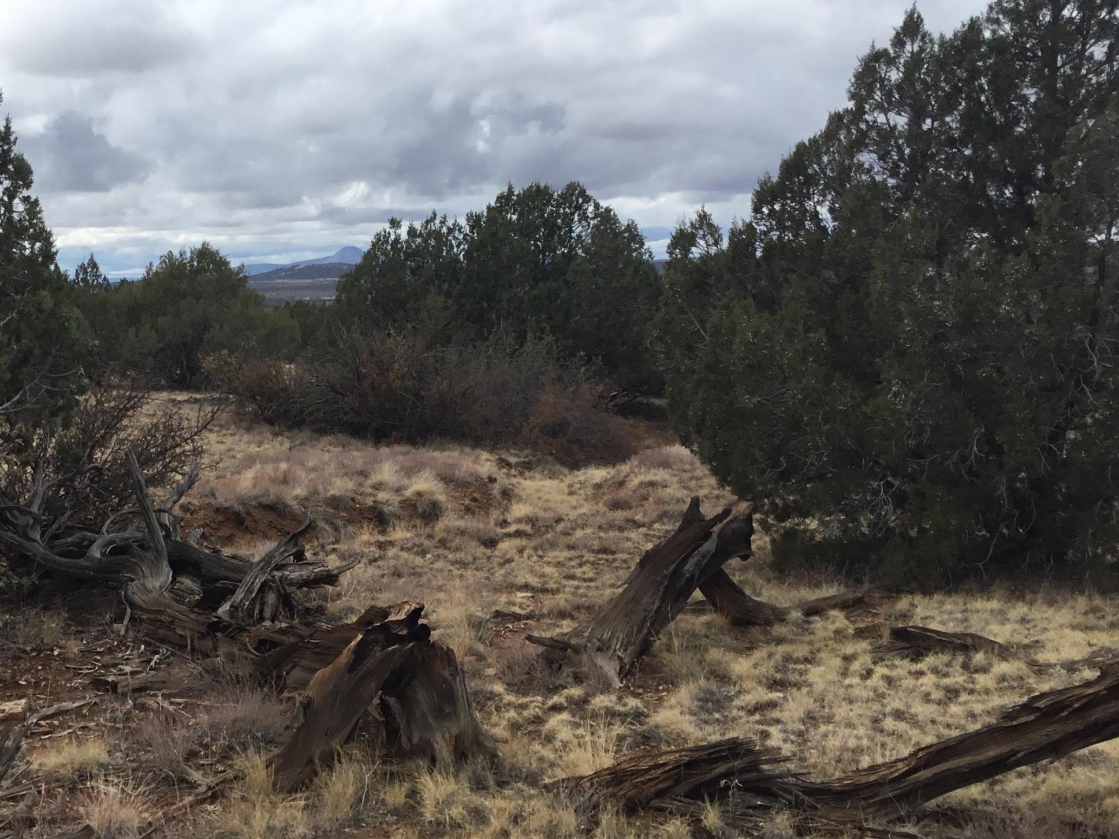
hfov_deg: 39.0
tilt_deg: -7.3
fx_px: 1551
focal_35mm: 48
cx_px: 338
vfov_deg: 30.2
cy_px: 457
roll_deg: +0.5
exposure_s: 1/1116
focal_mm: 3.3
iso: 25
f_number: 2.4
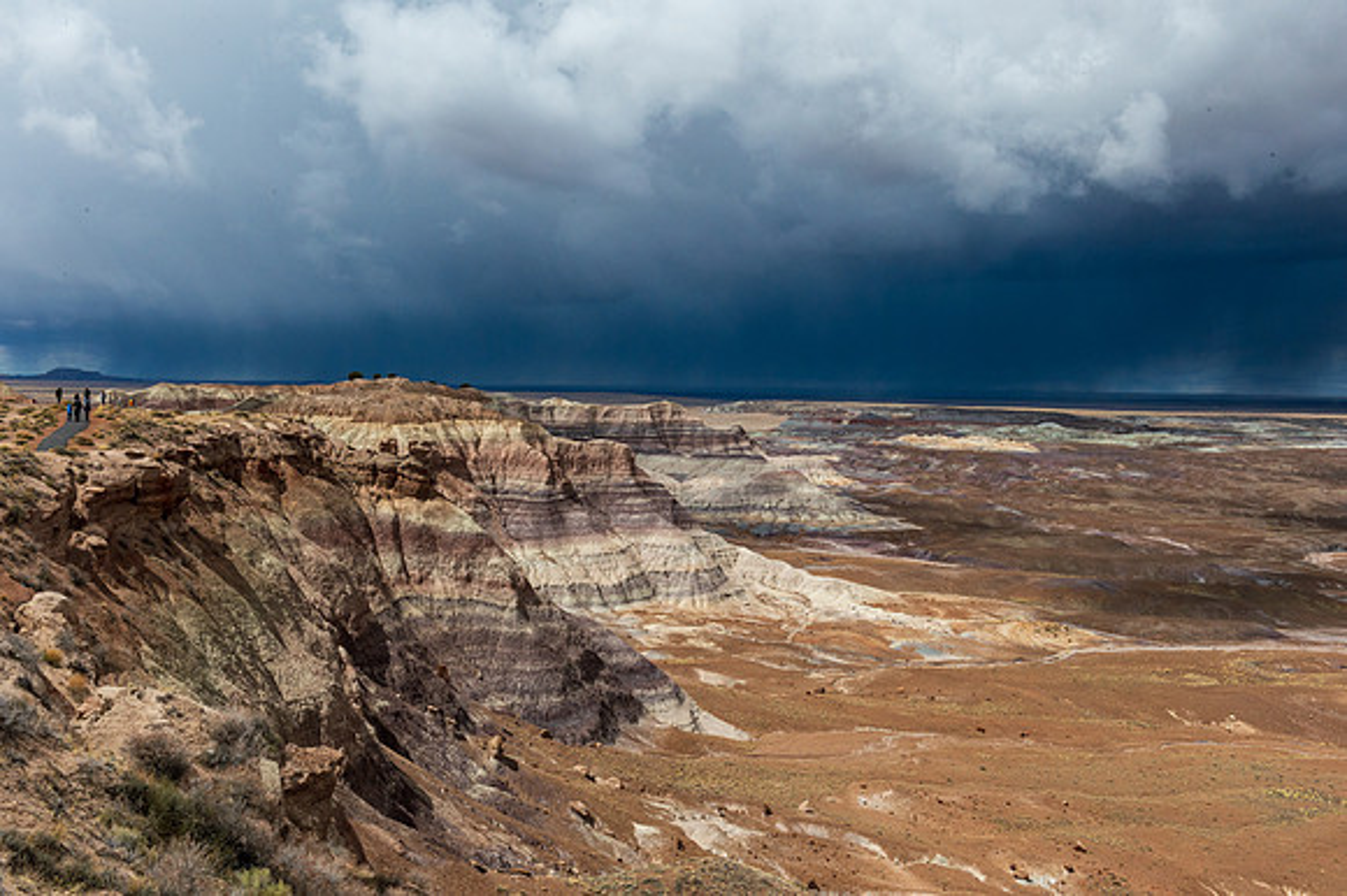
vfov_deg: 35.0
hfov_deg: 50.7
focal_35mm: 38
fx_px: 1421
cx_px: 674
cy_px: 448
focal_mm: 38
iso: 800
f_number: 22
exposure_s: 1/1250
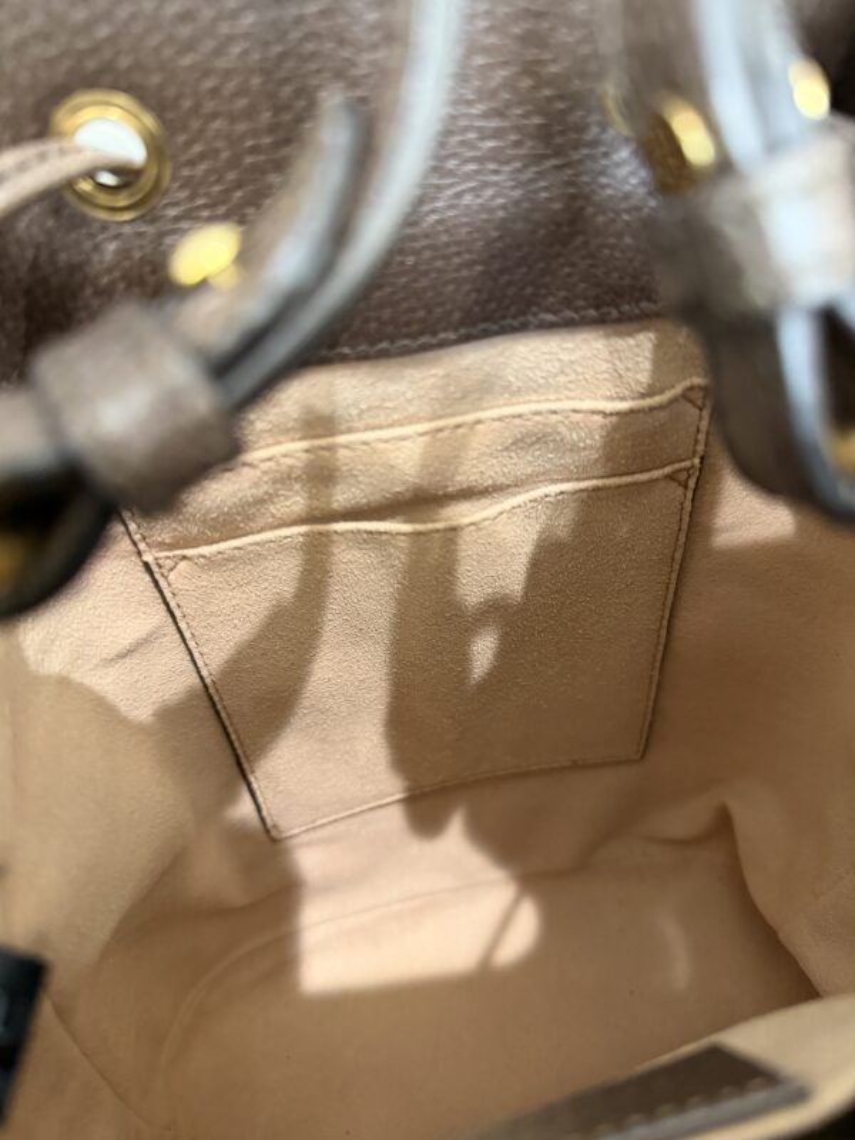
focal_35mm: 24
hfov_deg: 56.8
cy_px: 570
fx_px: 790
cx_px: 428
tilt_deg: -50.4
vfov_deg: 71.6
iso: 800
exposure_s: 1/60
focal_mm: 6.76
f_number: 1.78
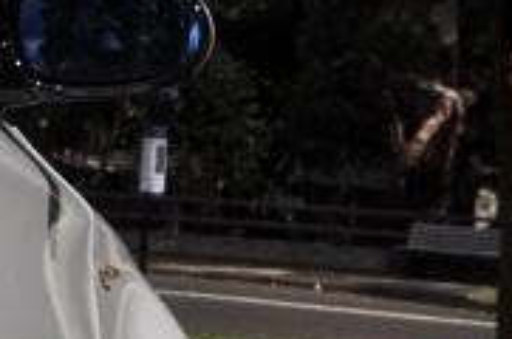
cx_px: -446
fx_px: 2726
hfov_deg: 10.1
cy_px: 953
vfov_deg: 6.6
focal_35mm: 192
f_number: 13
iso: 200
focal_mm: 18
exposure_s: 1/200
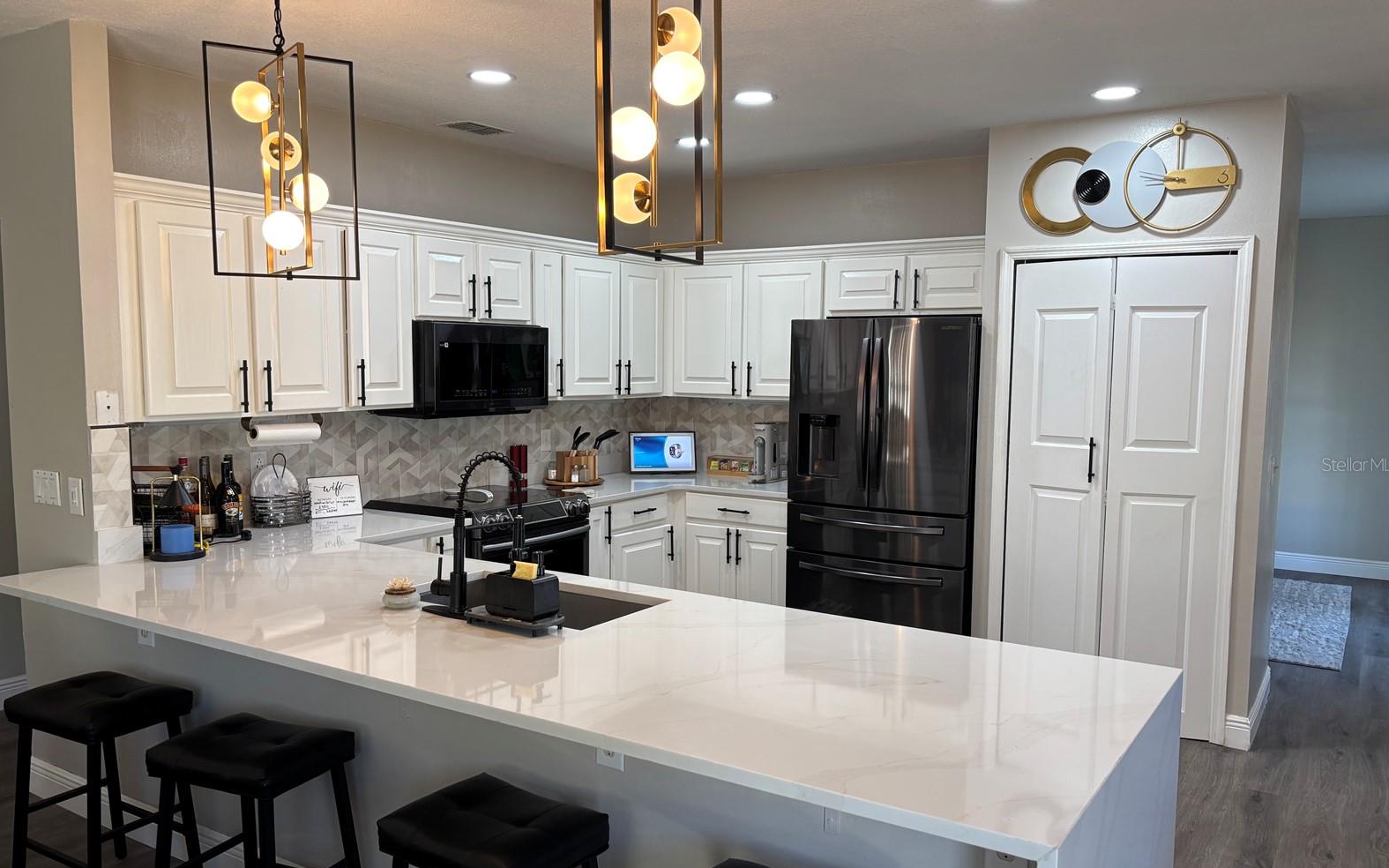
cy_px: 464
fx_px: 1060
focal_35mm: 28
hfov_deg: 66.5
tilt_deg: -6.3
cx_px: 699
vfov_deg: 44.5
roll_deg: -0.7
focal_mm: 5.96
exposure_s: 1/120
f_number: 1.6
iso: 80
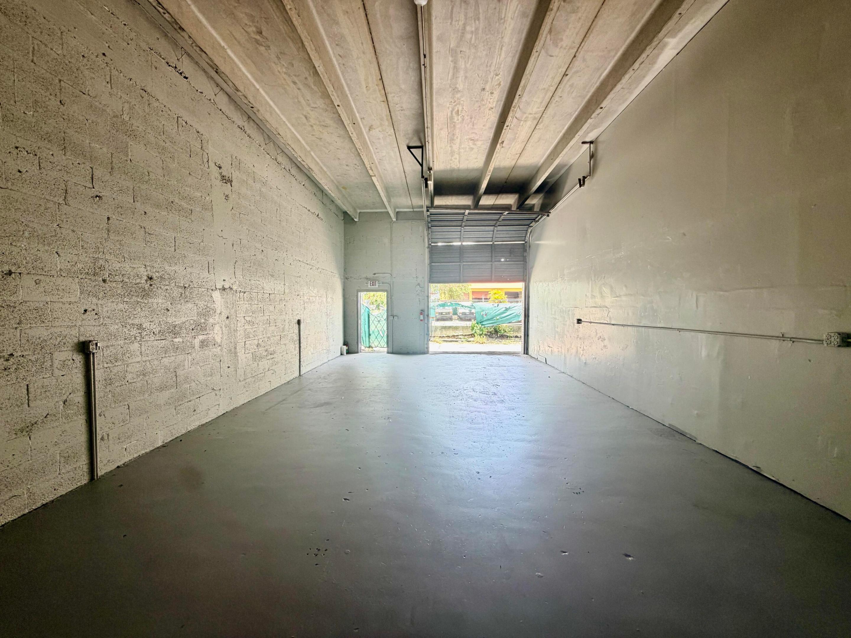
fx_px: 344
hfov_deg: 102.1
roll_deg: +0.8
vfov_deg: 85.7
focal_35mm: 14
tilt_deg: -1.5
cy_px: 319
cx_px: 426
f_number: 2.2
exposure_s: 1/121
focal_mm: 2.22
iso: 80
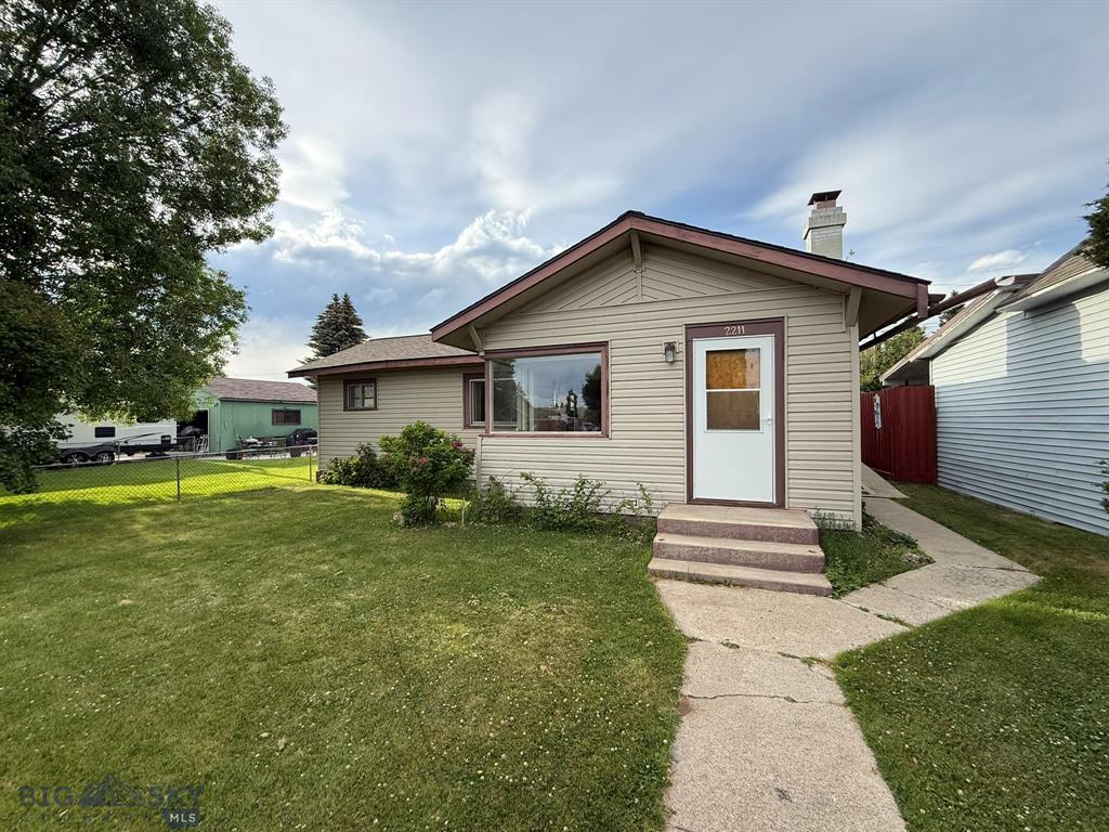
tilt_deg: +1.1
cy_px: 416
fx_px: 449
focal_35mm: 14
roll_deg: +1.0
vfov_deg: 85.7
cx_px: 554
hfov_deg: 102.1
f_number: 2.2
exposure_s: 1/830
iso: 64
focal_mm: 2.22
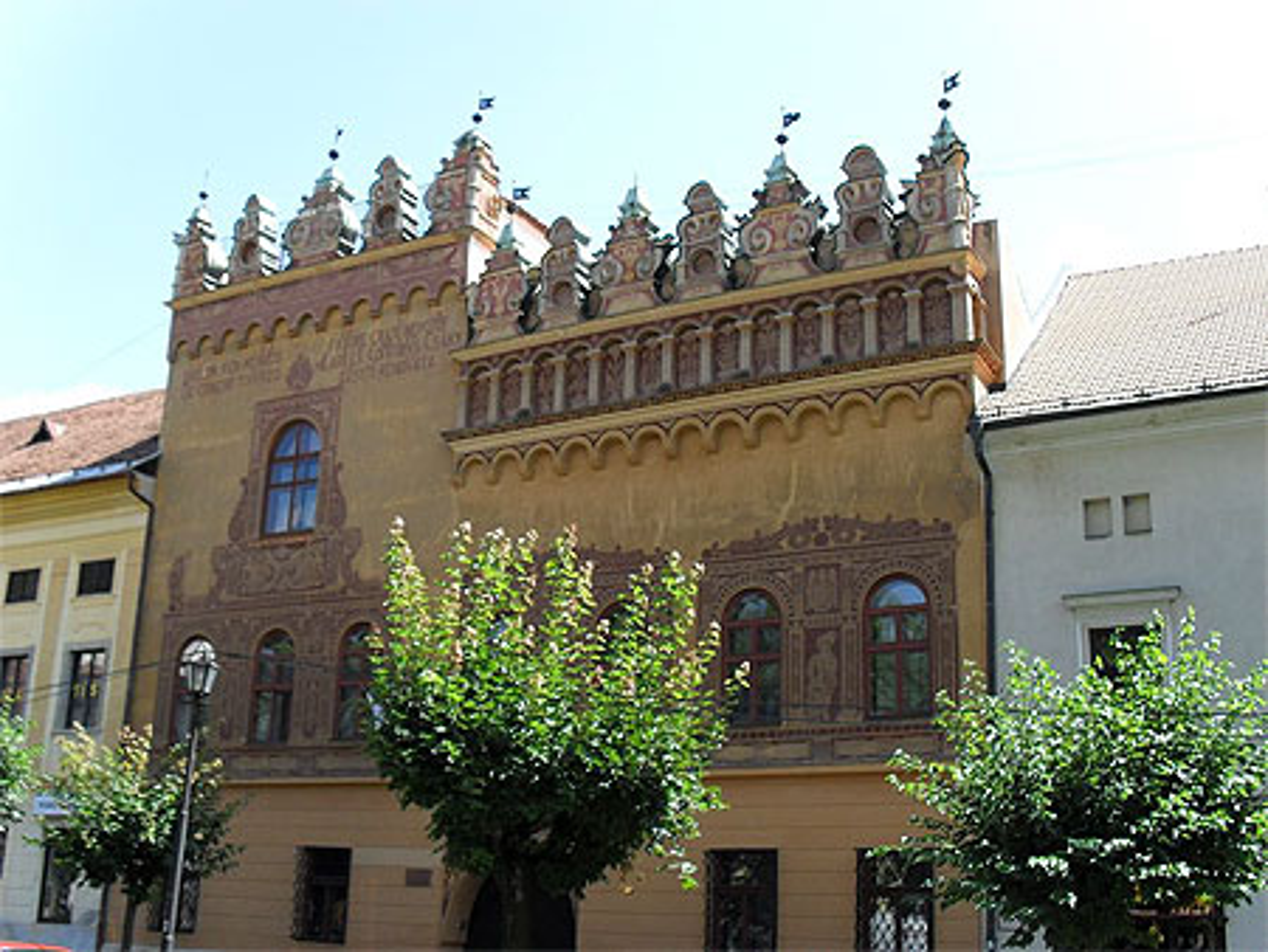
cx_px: 634
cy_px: 476
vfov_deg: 34.4
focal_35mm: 42
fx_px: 1539
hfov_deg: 44.8
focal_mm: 7.5
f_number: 3.6
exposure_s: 1/350
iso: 100
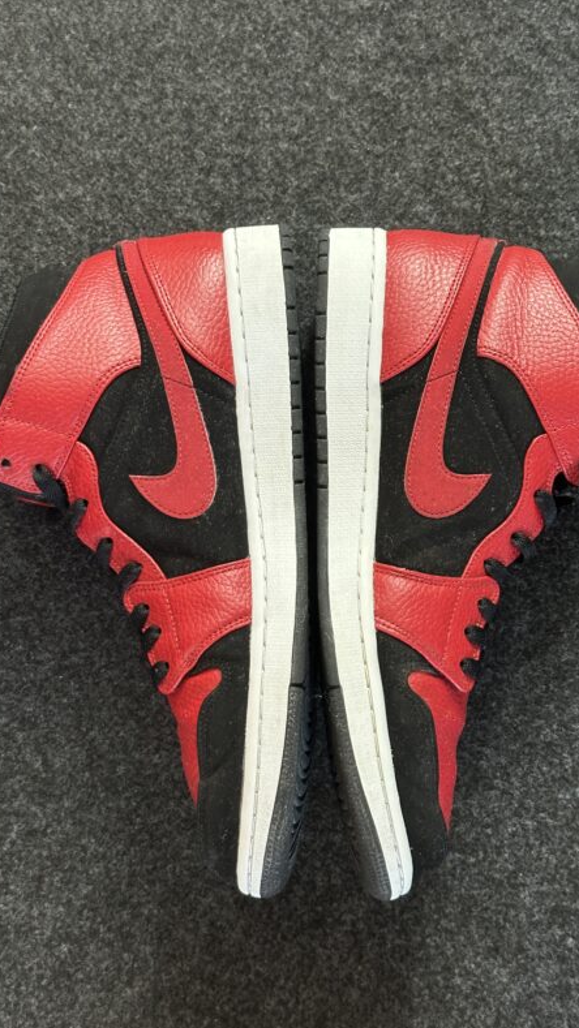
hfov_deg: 22.6
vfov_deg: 39.2
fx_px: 1446
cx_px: 312
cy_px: 515
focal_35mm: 53
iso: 320
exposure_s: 1/33
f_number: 1.78
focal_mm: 6.86
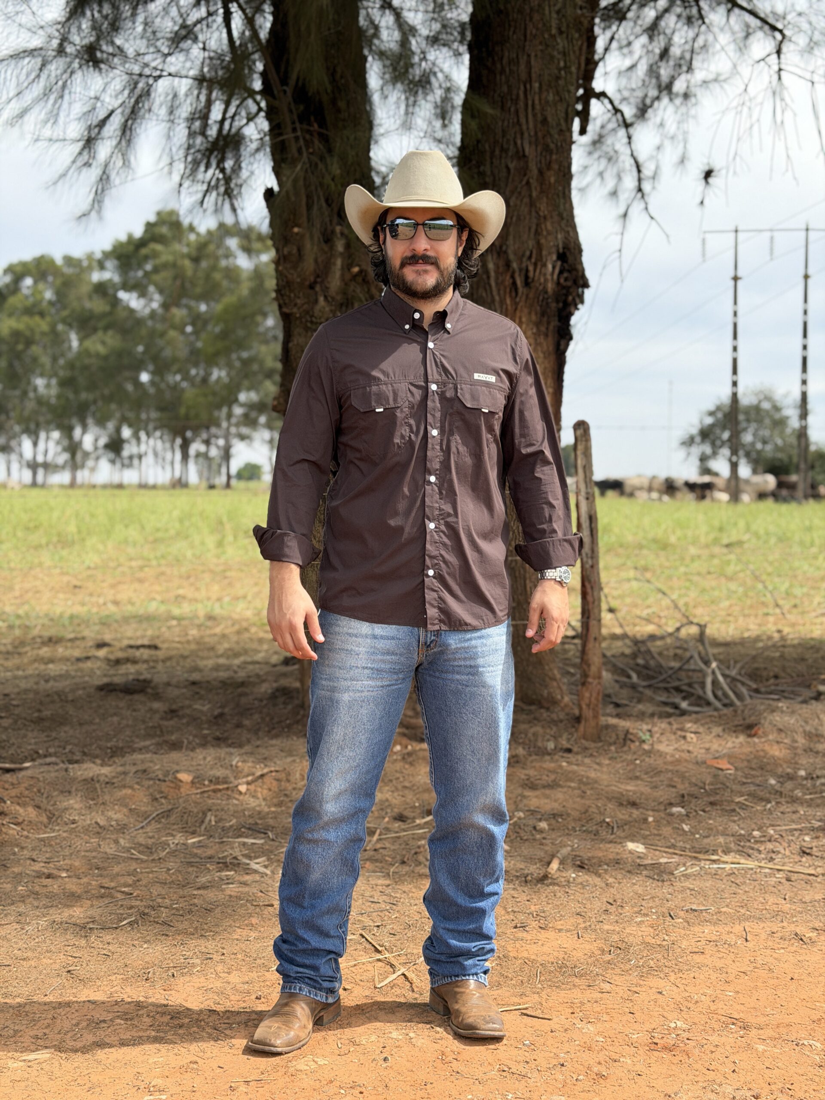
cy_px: 550
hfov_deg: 30.3
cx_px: 412
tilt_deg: -3.4
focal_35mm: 48
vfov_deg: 39.7
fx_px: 1525
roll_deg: -0.5
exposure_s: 1/2865
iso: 100
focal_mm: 6.76
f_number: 1.78
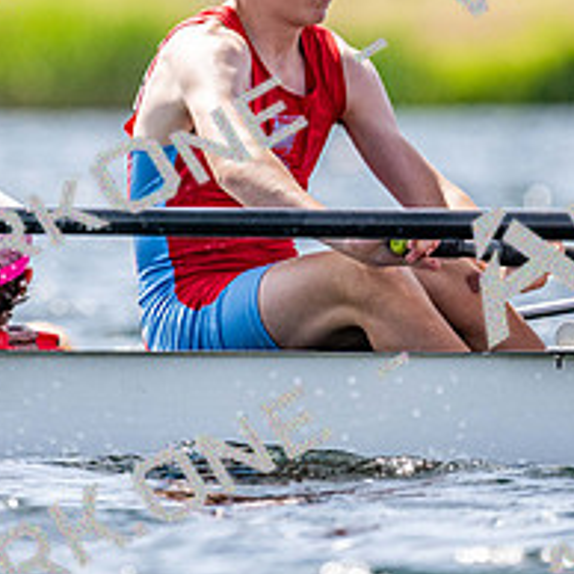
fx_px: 19042
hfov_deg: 1.7
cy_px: 67
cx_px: 219
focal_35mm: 1015
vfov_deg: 1.7
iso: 320
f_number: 4.5
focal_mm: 400
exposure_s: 1/2500
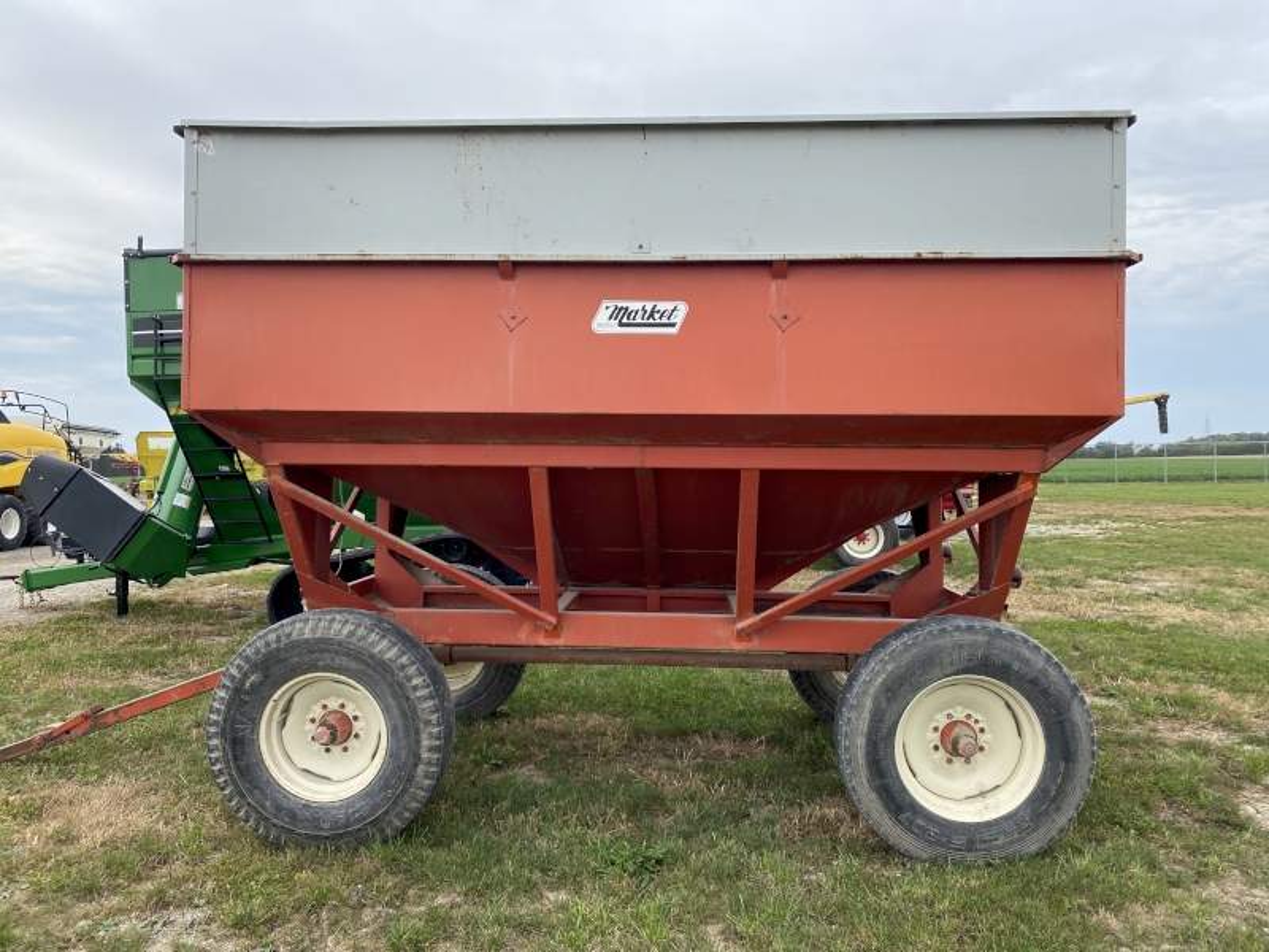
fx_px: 953
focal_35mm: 26
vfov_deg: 53.1
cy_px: 476
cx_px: 634
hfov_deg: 67.3
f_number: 1.8
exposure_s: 1/1504
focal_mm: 4.25
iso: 32
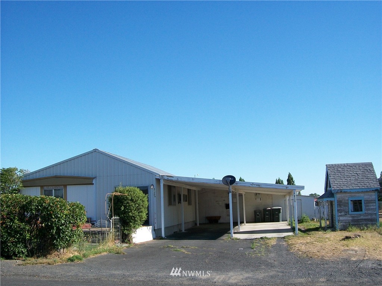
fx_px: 397
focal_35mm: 36
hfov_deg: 51.4
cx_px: 191
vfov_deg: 39.7
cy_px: 143
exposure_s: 1/400
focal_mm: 6
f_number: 4.8
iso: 80
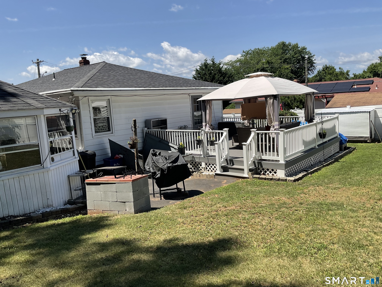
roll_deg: +4.2
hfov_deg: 61.7
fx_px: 320
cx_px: 191
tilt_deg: -6.5
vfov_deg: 48.2
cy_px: 144
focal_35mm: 29
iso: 16
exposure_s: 1/1984
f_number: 1.8
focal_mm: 3
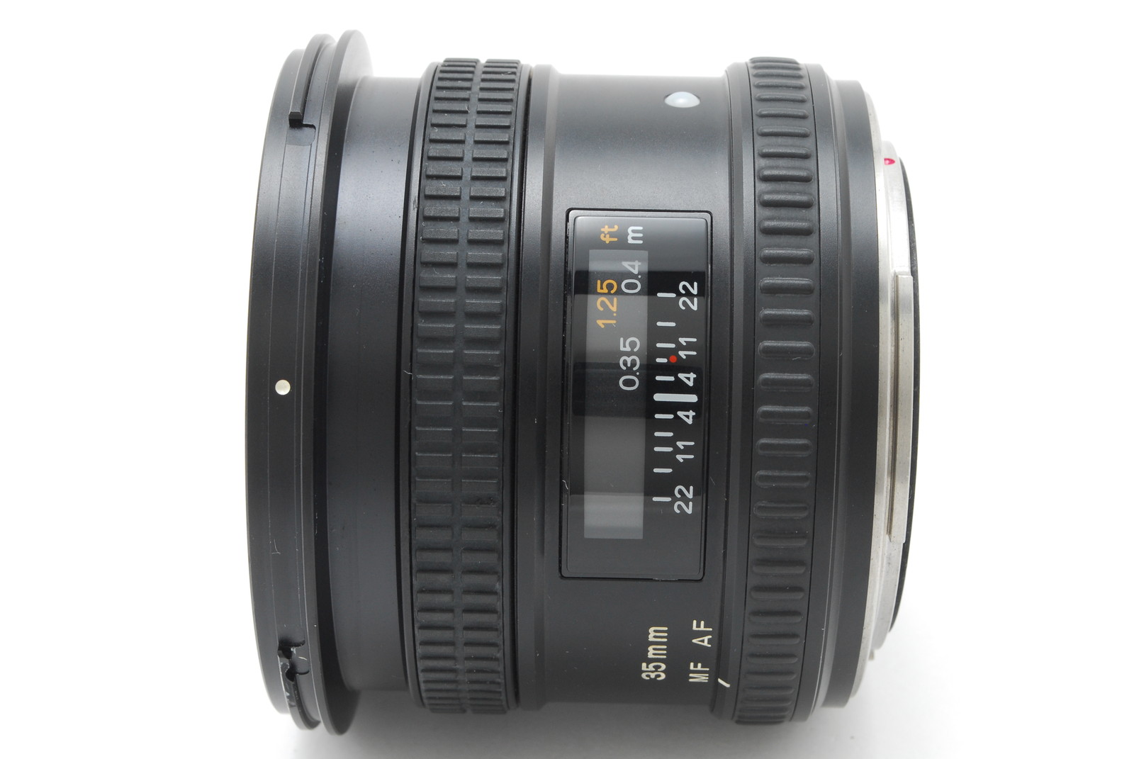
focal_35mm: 82
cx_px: 567
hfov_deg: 24.6
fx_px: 2602
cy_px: 380
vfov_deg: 16.6
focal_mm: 55
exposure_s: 1/100
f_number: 18
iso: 320
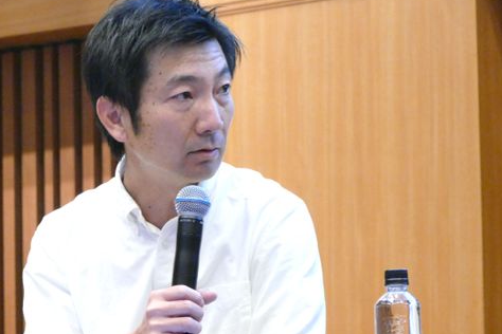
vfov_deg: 6.4
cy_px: 196
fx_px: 2998
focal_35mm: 215
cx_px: 197
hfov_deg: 9.6
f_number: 4
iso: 3200
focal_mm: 61.93
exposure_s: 1/80
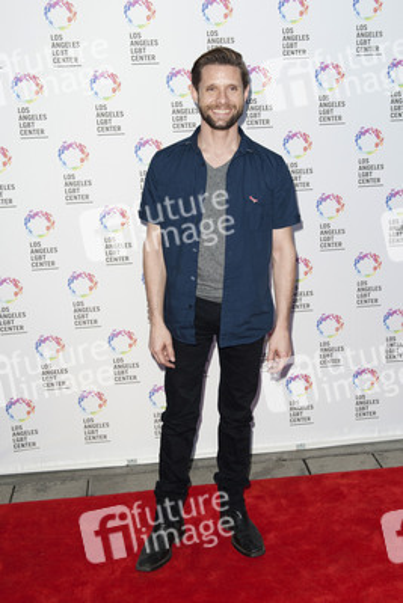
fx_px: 587
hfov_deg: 37.9
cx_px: 202
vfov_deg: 54.4
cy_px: 302
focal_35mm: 35
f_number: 4.5
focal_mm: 35
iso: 500
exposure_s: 1/320
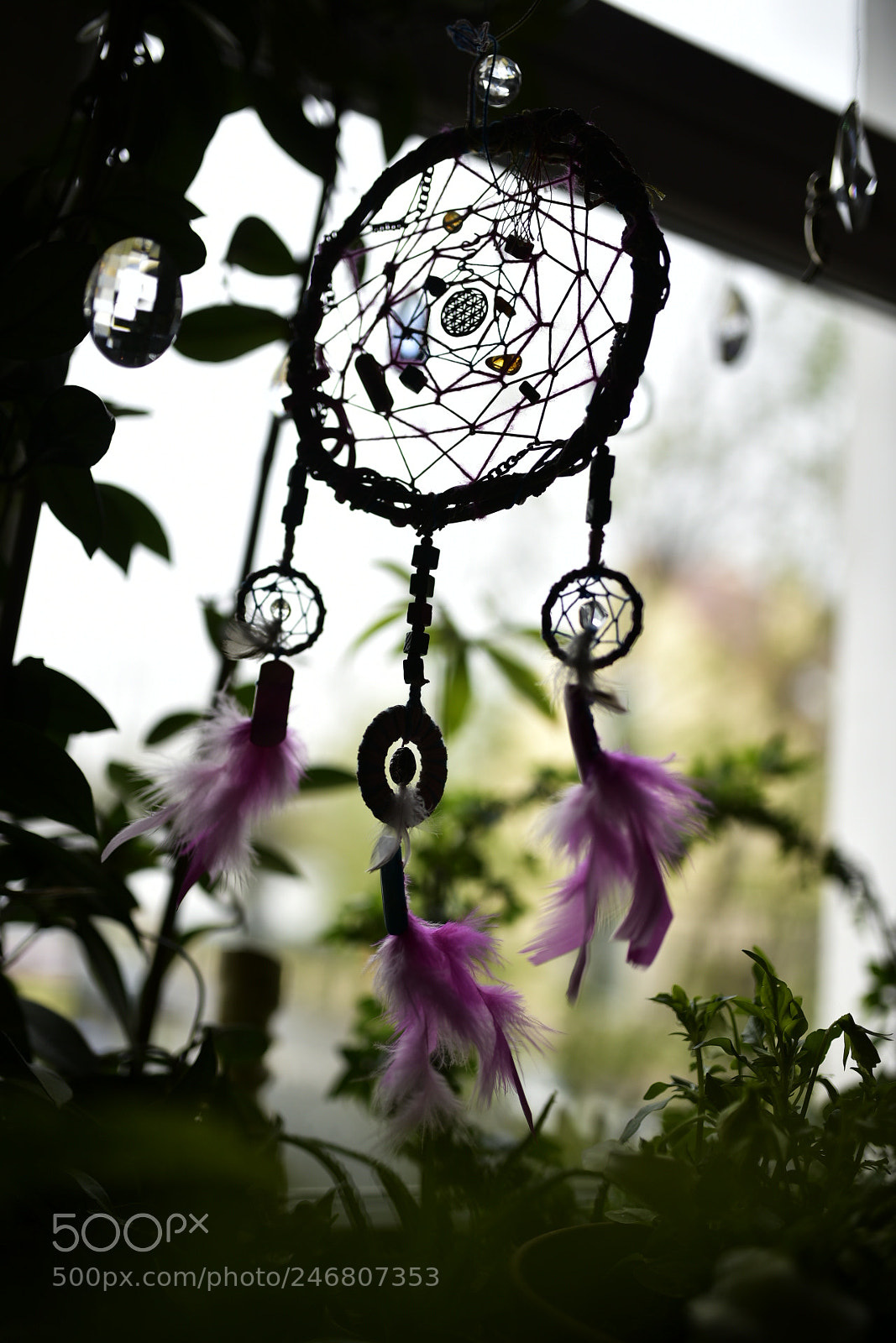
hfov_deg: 37.9
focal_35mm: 35
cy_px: 672
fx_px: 1306
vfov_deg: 54.4
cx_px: 448
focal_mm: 35
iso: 100
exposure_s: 1/160
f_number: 1.4
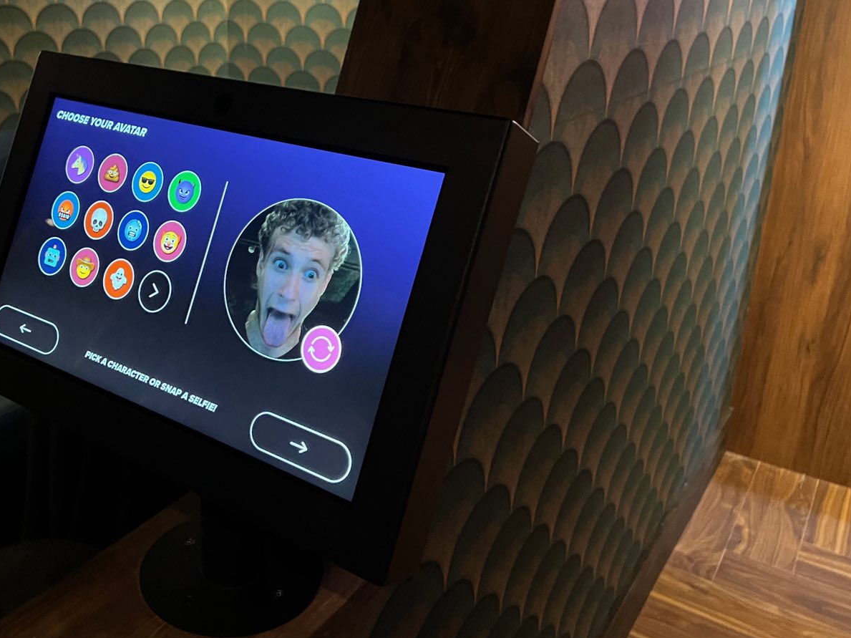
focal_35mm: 35
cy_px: 241
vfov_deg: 40.4
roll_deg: -1.6
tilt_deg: -19.7
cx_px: 316
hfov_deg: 52.1
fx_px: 860
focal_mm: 5.7
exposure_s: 1/33
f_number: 1.5
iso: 500
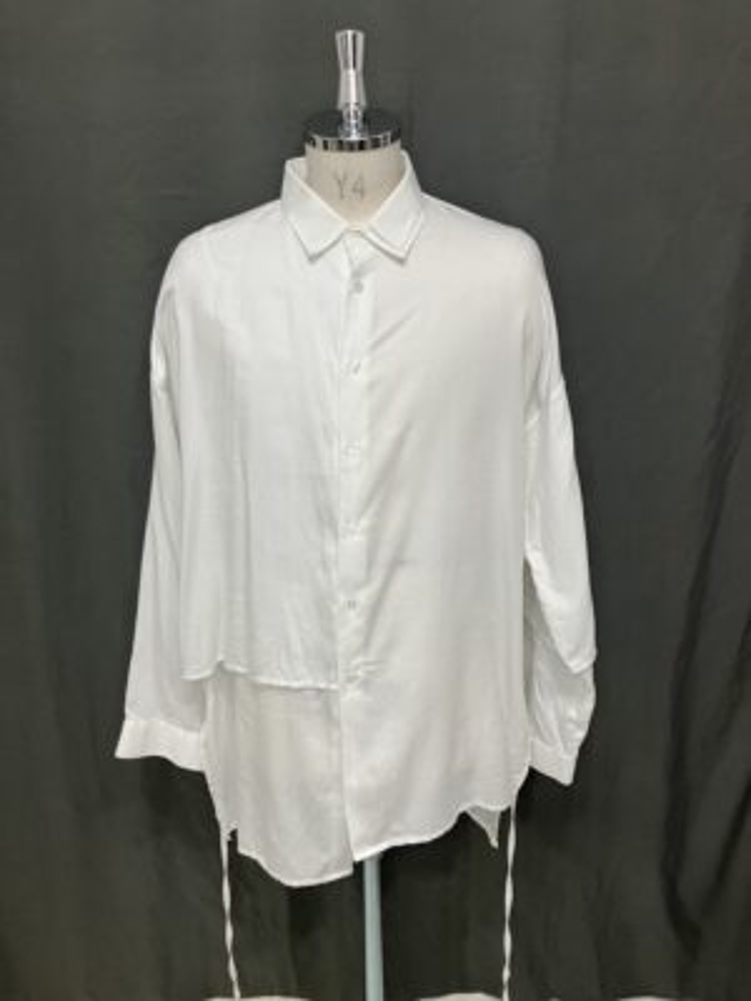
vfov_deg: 63.4
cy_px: 500
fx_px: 810
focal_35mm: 28
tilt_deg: -16.2
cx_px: 376
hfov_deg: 49.7
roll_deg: +0.5
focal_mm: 3.99
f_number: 1.8
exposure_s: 1/50
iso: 80
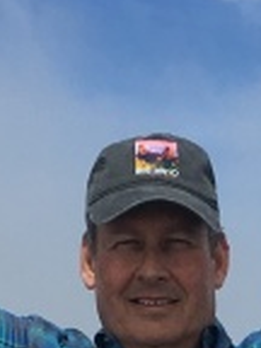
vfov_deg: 8.3
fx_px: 2151
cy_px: 892
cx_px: 145
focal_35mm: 214
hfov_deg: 6.9
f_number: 2.2
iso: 25
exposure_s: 1/2653
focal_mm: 4.15
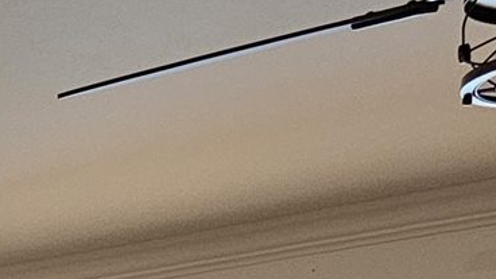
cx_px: -553
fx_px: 2065
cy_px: 1113
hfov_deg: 11.9
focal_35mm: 157
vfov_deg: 6.3
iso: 500
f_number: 1.7
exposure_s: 1/120
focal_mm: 6.3
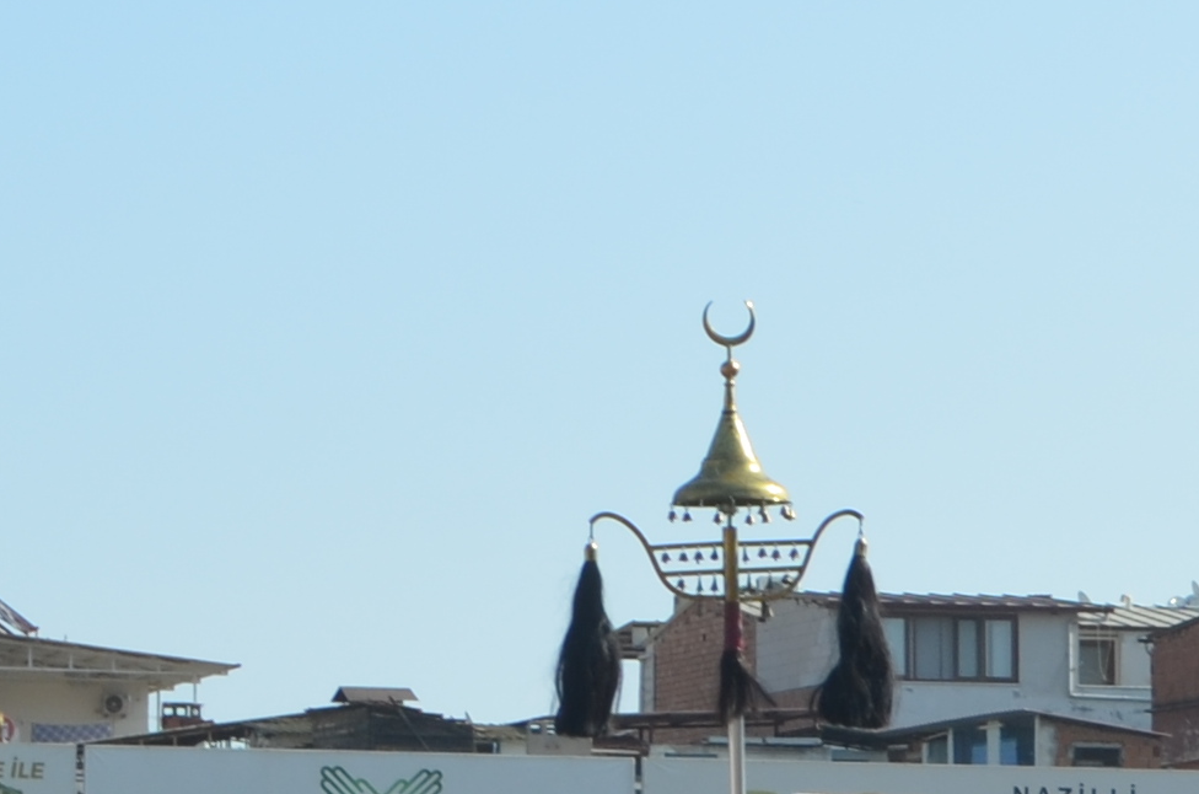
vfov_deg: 6.9
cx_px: -1149
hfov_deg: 9.8
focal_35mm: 197
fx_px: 6546
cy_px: 302
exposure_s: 1/250
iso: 125
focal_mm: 26
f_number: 8
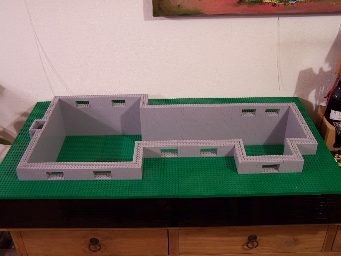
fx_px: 374
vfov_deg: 37.7
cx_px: 170
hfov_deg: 49.0
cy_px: 128
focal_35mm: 38
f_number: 2.8
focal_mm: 6.3
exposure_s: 1/2
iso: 80
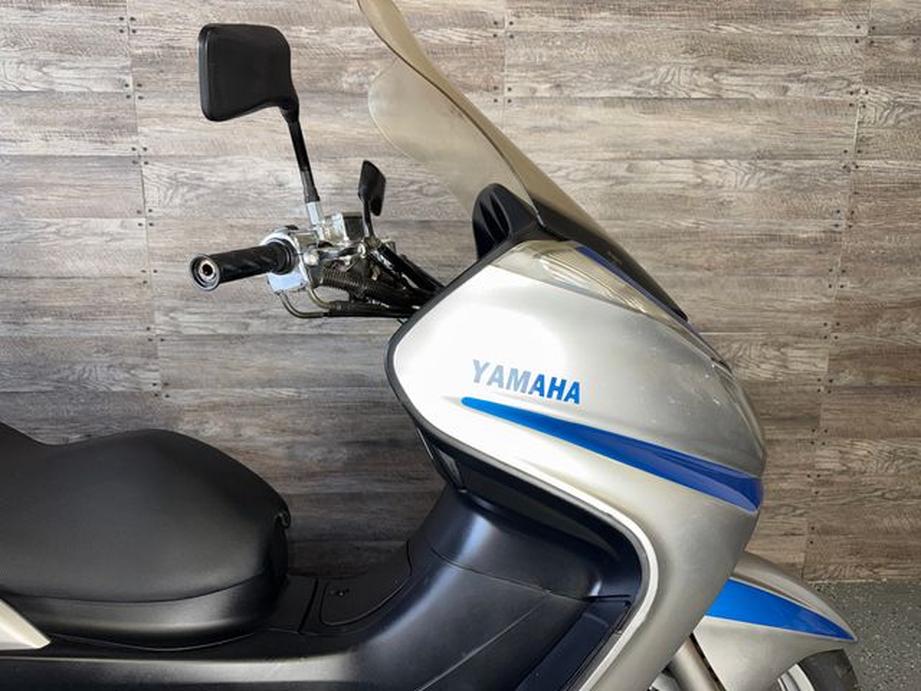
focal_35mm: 24
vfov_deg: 56.8
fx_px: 639
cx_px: 460
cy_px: 346
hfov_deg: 71.6
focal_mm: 6.76
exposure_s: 1/24
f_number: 1.78
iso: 50
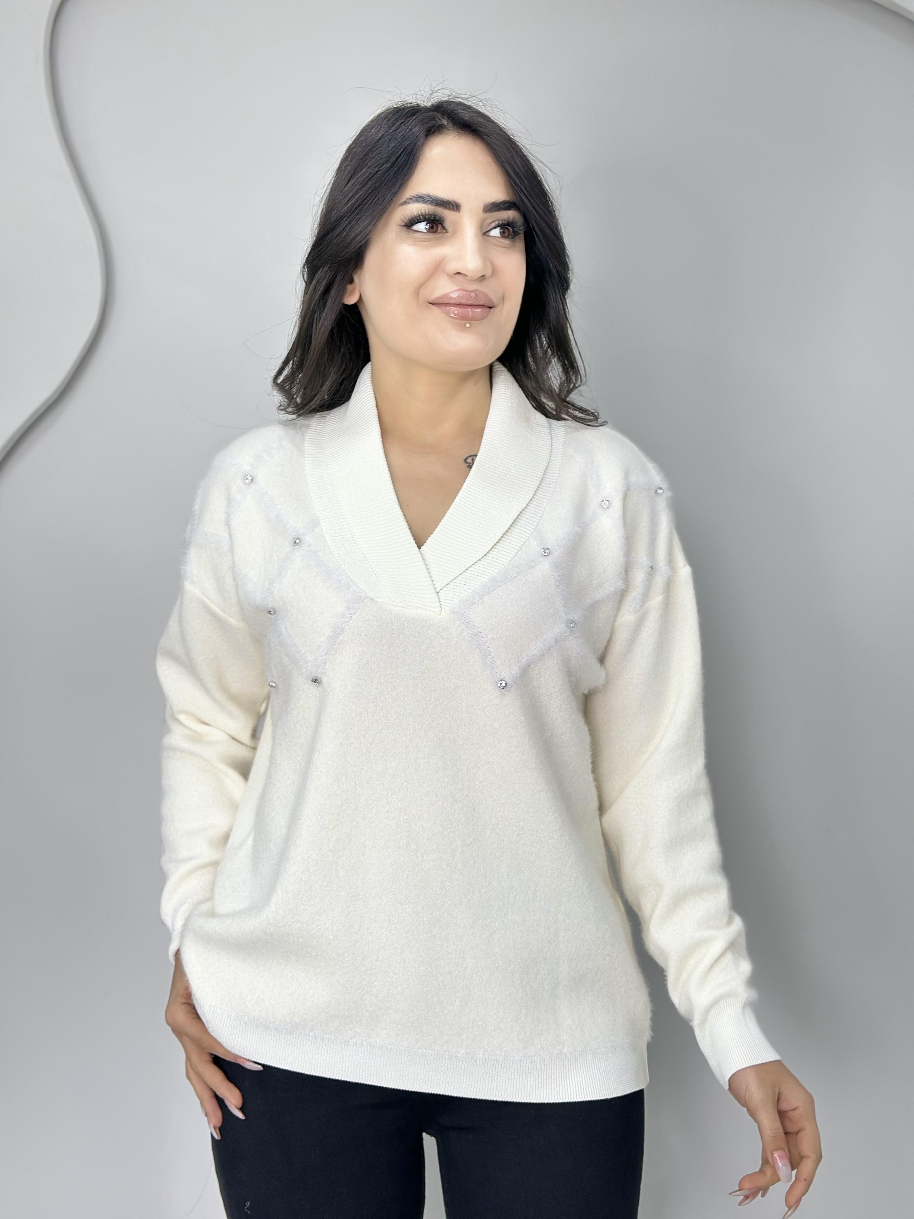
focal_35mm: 48
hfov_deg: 30.3
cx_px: 457
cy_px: 610
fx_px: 1690
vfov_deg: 39.7
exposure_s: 1/50
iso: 125
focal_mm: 6.86
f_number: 1.78
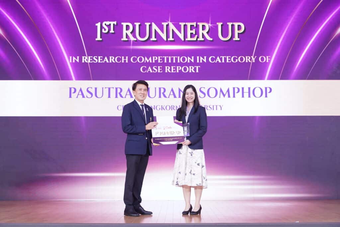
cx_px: 170
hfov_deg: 38.2
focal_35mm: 52
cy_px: 114
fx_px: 491
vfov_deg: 26.0
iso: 800
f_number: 4
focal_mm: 52
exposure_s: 1/60
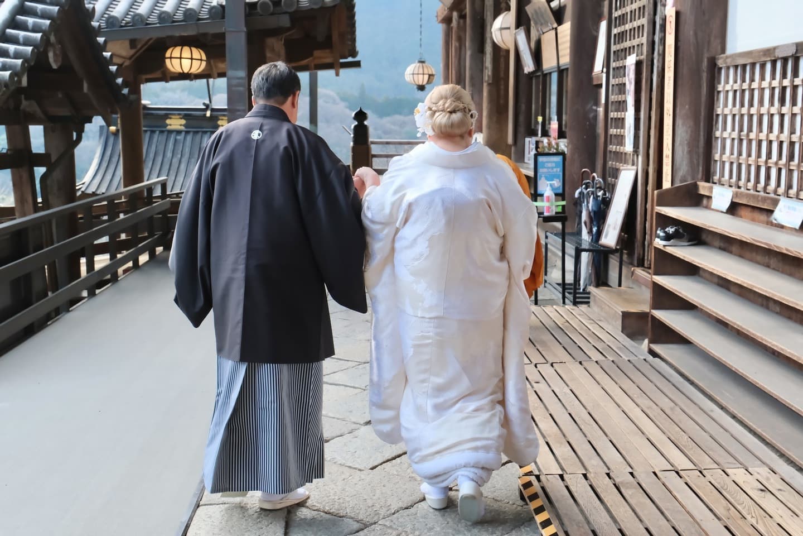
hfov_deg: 49.6
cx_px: 402
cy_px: 268
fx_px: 870
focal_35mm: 39
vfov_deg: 34.2
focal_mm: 26.2
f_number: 5.6
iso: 1600
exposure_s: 1/250
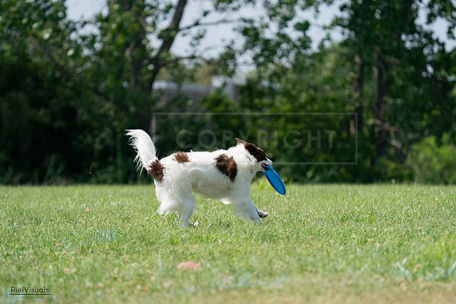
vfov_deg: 4.6
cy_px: 152
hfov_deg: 6.9
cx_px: 228
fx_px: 3801
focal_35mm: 300
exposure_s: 1/4000
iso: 800
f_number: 5.6
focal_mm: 300
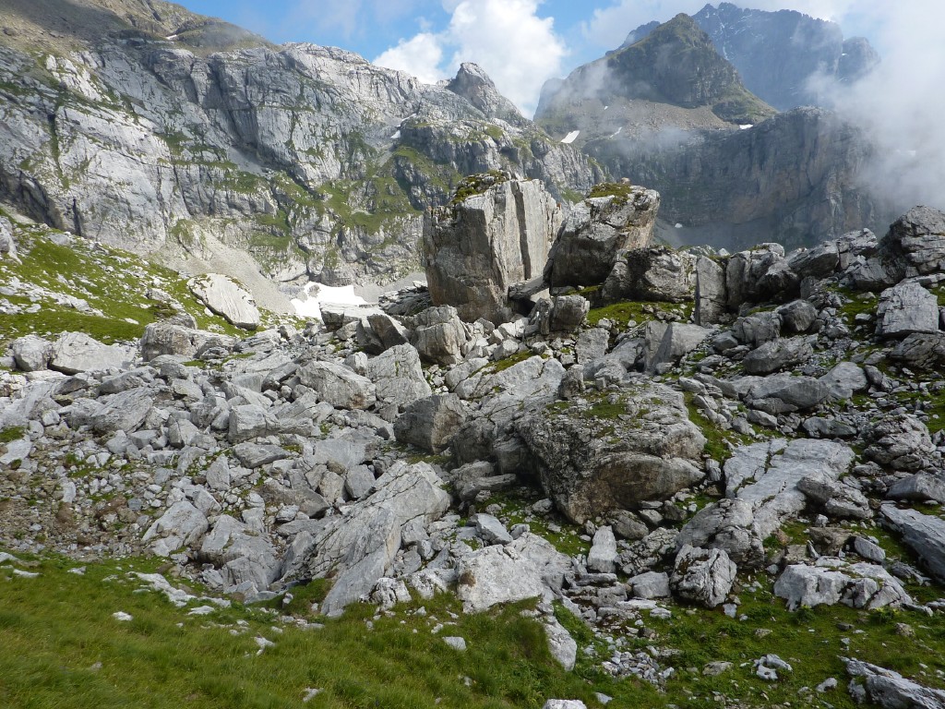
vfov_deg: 54.9
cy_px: 354
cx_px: 472
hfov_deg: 69.4
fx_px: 682
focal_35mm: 25
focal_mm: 4.1
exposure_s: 1/500
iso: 80
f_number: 4.5
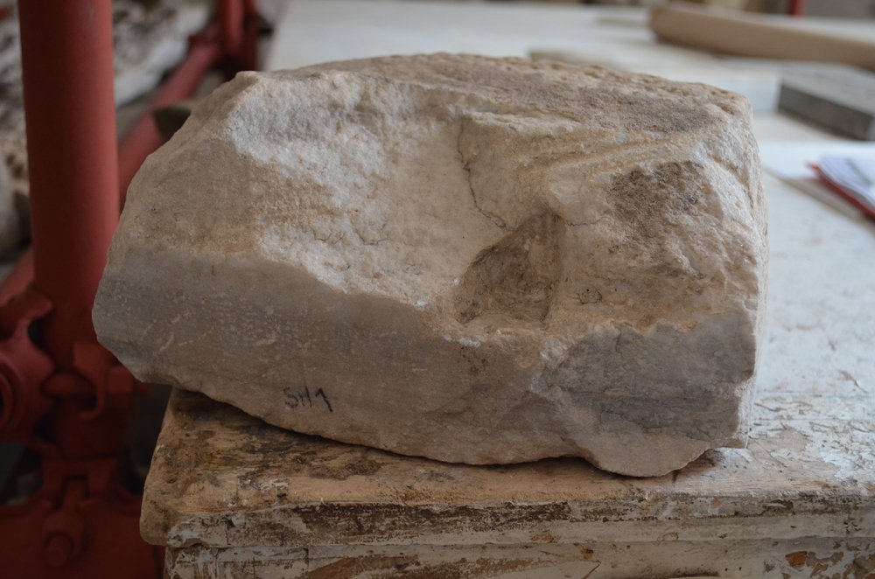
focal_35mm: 48
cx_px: 438
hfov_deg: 41.2
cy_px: 290
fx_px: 1164
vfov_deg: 27.9
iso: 1250
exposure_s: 1/30
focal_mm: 32
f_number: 4.8
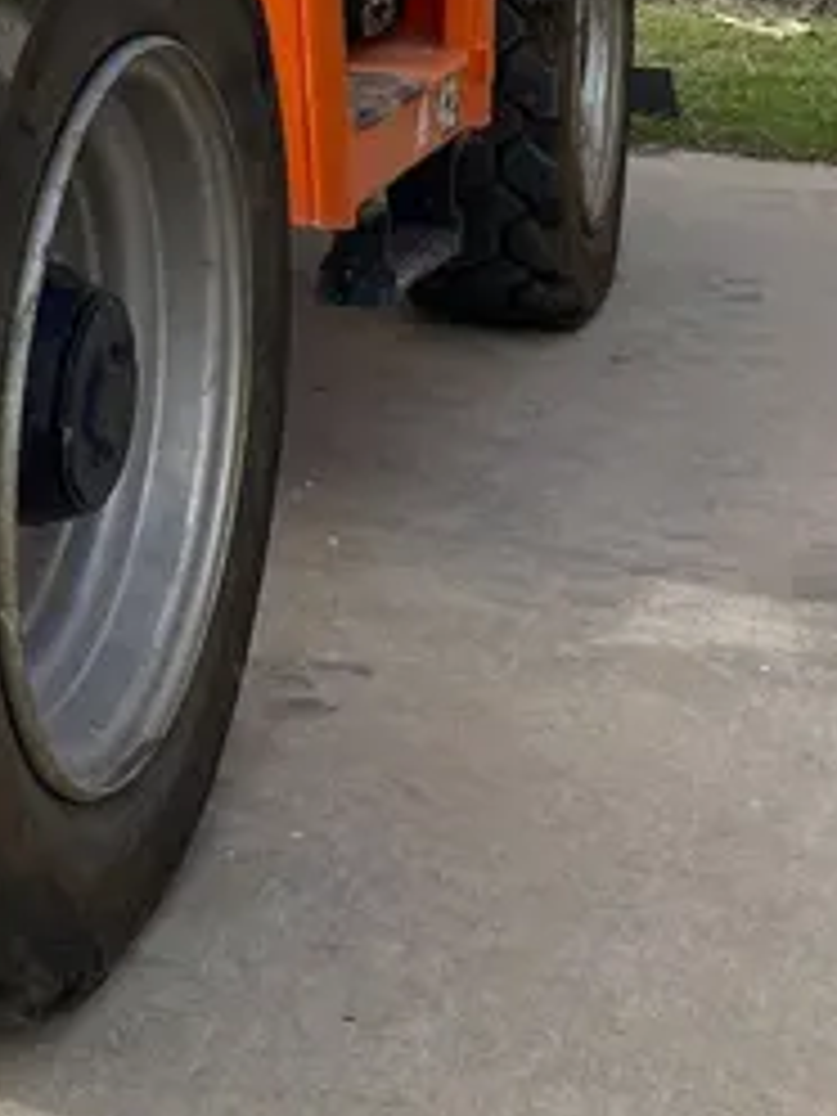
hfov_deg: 17.4
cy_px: -187
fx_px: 2482
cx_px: -382
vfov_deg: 23.4
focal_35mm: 77
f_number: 1.8
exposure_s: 1/1927
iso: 32
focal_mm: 4.25
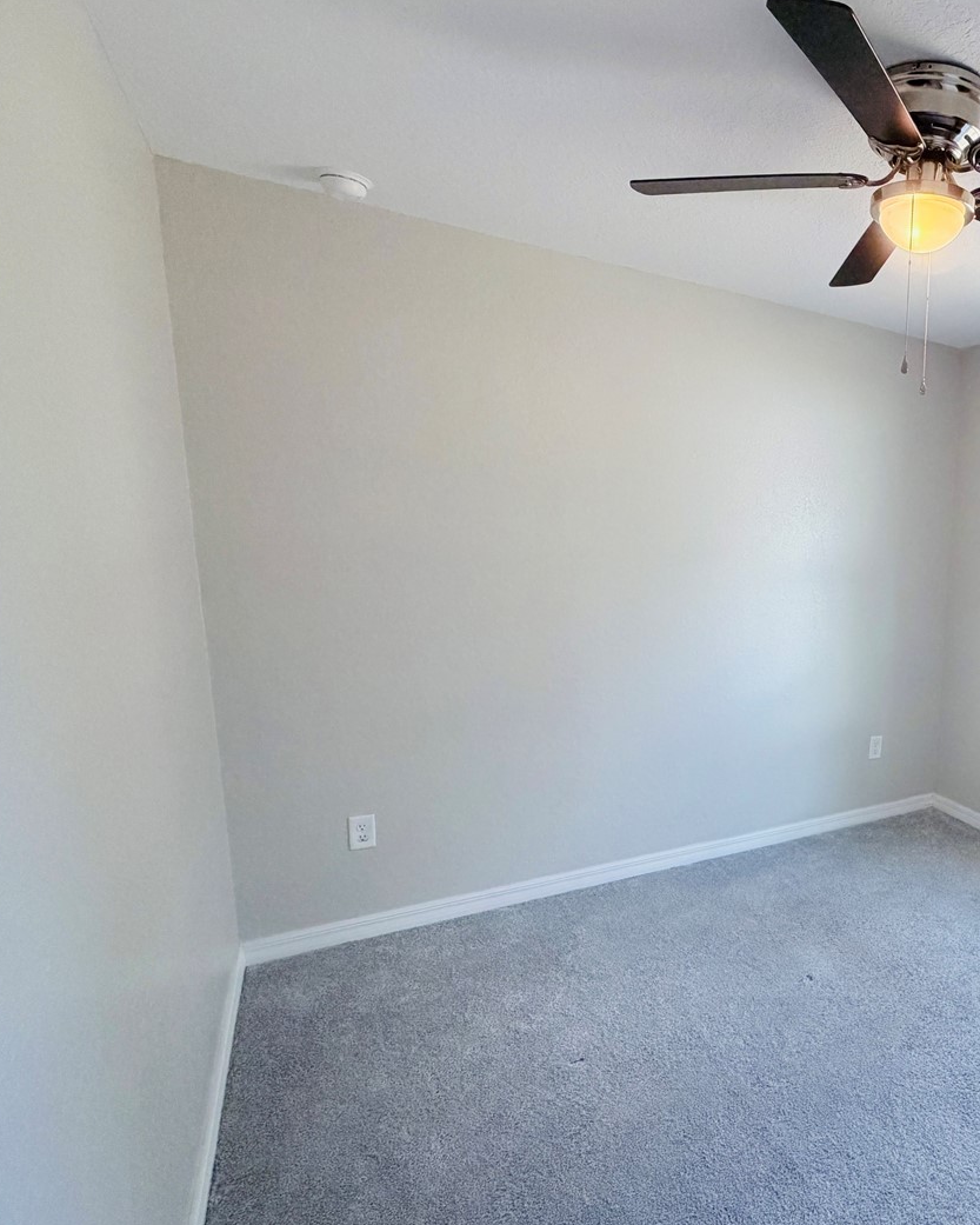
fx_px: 761
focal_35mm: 21
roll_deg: -2.1
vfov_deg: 77.5
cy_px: 665
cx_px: 867
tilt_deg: -9.9
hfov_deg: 57.2
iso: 250
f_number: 2.2
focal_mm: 2.22
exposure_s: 1/120
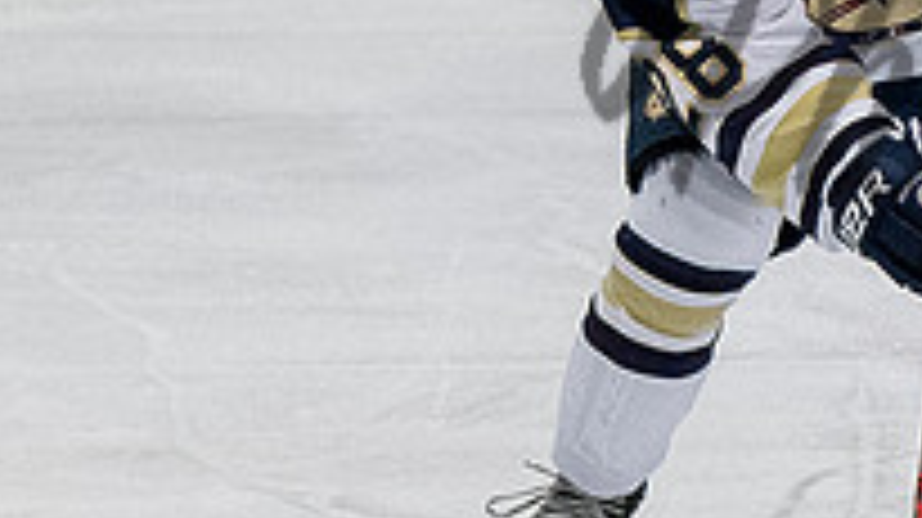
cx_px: 966
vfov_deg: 1.2
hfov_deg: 2.1
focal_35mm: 1040
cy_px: 150
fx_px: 25409
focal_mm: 100
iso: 2000
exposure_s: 1/800
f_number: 3.2
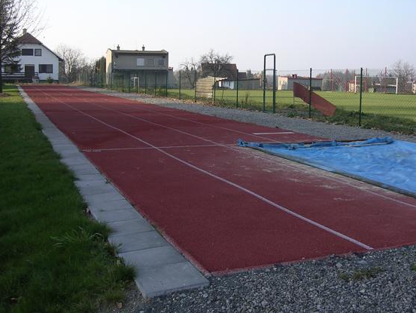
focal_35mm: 44
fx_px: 529
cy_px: 134
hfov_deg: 42.9
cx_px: 215
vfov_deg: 32.8
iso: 100
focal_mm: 5.8
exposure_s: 1/508
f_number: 2.8
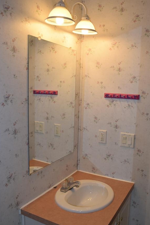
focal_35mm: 32
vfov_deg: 58.7
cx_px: 82
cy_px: 121
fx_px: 200
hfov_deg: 41.1
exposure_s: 1/100
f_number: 5
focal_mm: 18
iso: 720
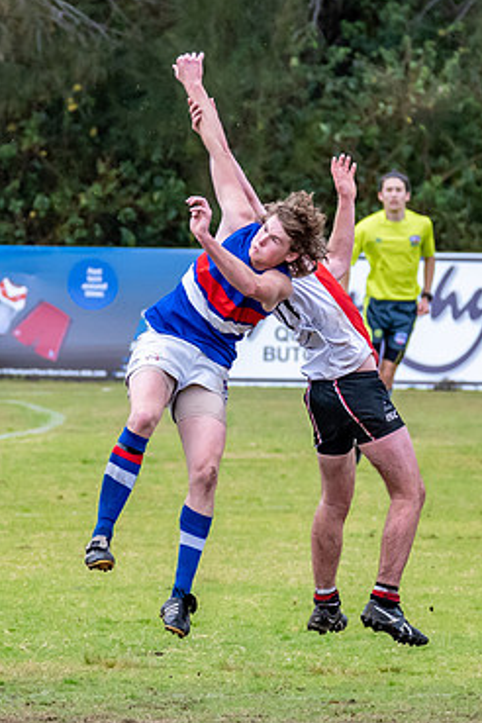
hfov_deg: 1.5
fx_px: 18797
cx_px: 106
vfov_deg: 2.2
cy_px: 427
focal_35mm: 936
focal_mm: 280
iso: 1250
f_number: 7.1
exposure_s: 1/2500
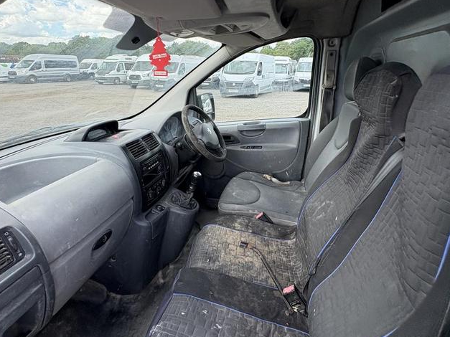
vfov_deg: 65.5
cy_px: 141
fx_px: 260
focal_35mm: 20
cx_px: 232
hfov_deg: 81.7
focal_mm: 2.22
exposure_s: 1/295
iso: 50
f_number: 2.2
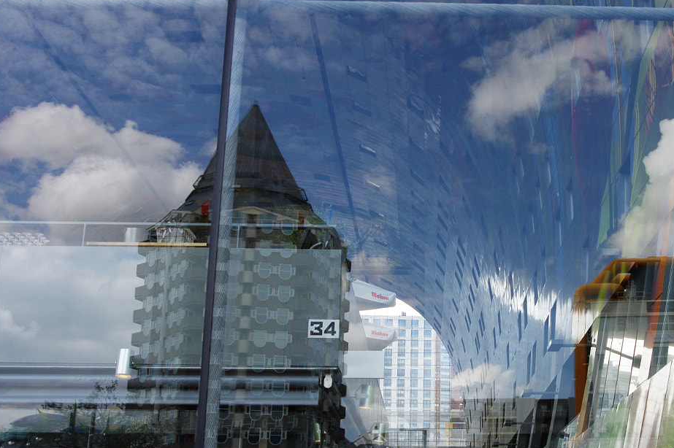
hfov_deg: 37.6
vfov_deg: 25.9
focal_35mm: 52
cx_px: 470
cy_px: 261
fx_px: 973
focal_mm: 20
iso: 200
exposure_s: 1/100
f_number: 11
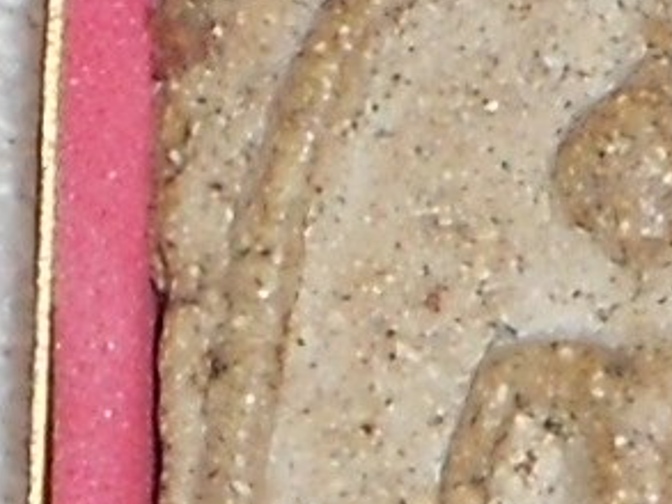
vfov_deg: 8.6
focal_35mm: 171
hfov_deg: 11.4
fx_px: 3321
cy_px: 607
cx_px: 661
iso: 80
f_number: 4.5
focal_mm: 9
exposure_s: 1/60
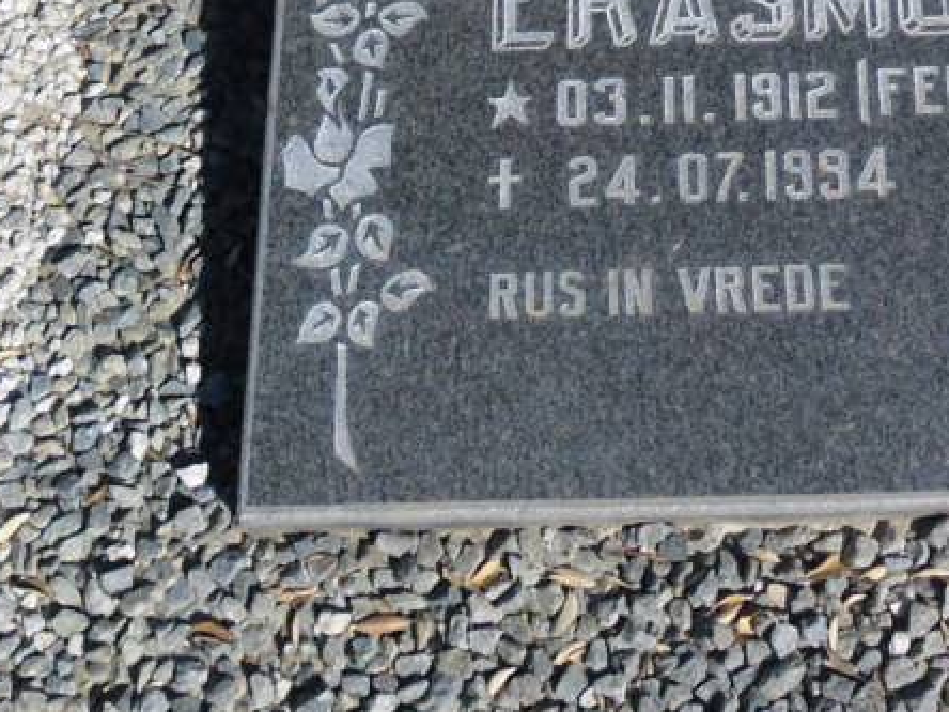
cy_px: -83
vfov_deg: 19.3
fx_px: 2001
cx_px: 571
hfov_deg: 26.6
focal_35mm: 73
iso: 80
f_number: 9
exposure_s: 1/197
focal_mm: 4.9
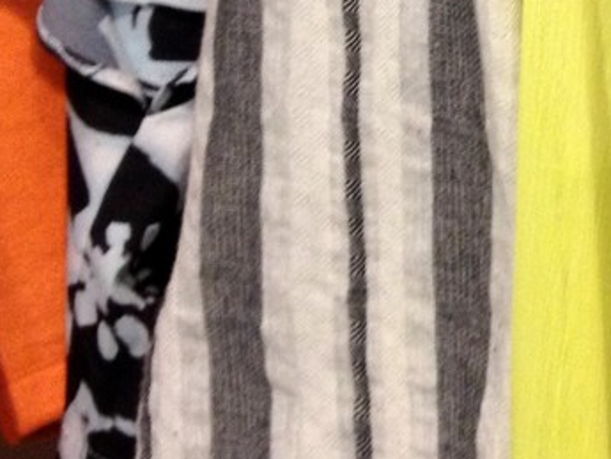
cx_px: 882
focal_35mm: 142
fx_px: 2507
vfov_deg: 10.2
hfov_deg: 13.2
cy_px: -188
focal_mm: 4.28
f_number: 2.4
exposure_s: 1/20
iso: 125
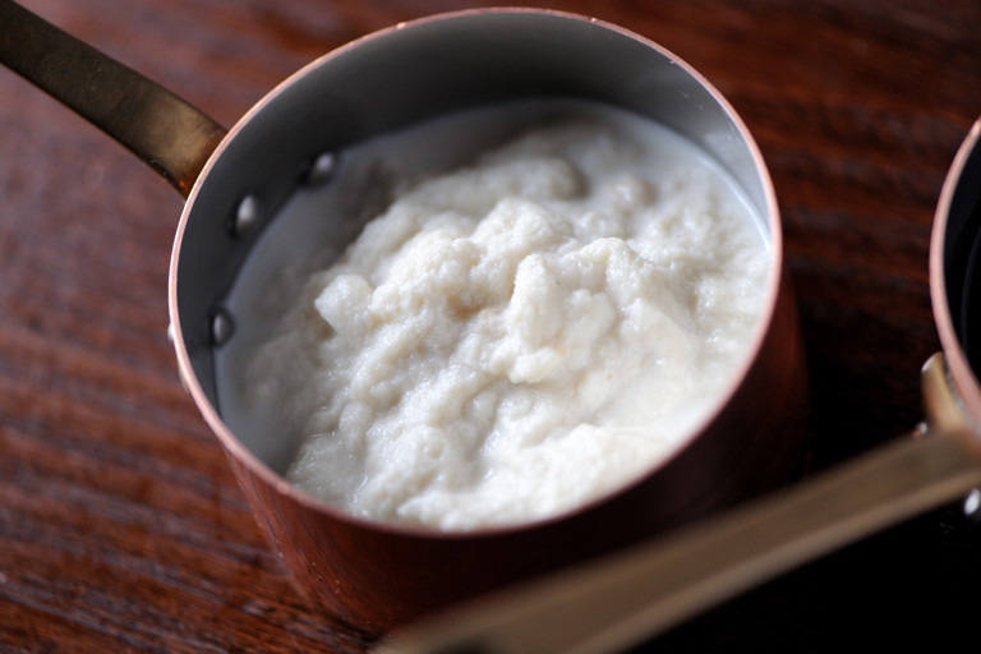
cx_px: 490
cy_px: 327
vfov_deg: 13.0
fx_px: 2861
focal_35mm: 105
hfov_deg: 19.5
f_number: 3.2
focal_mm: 105
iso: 800
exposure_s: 1/125
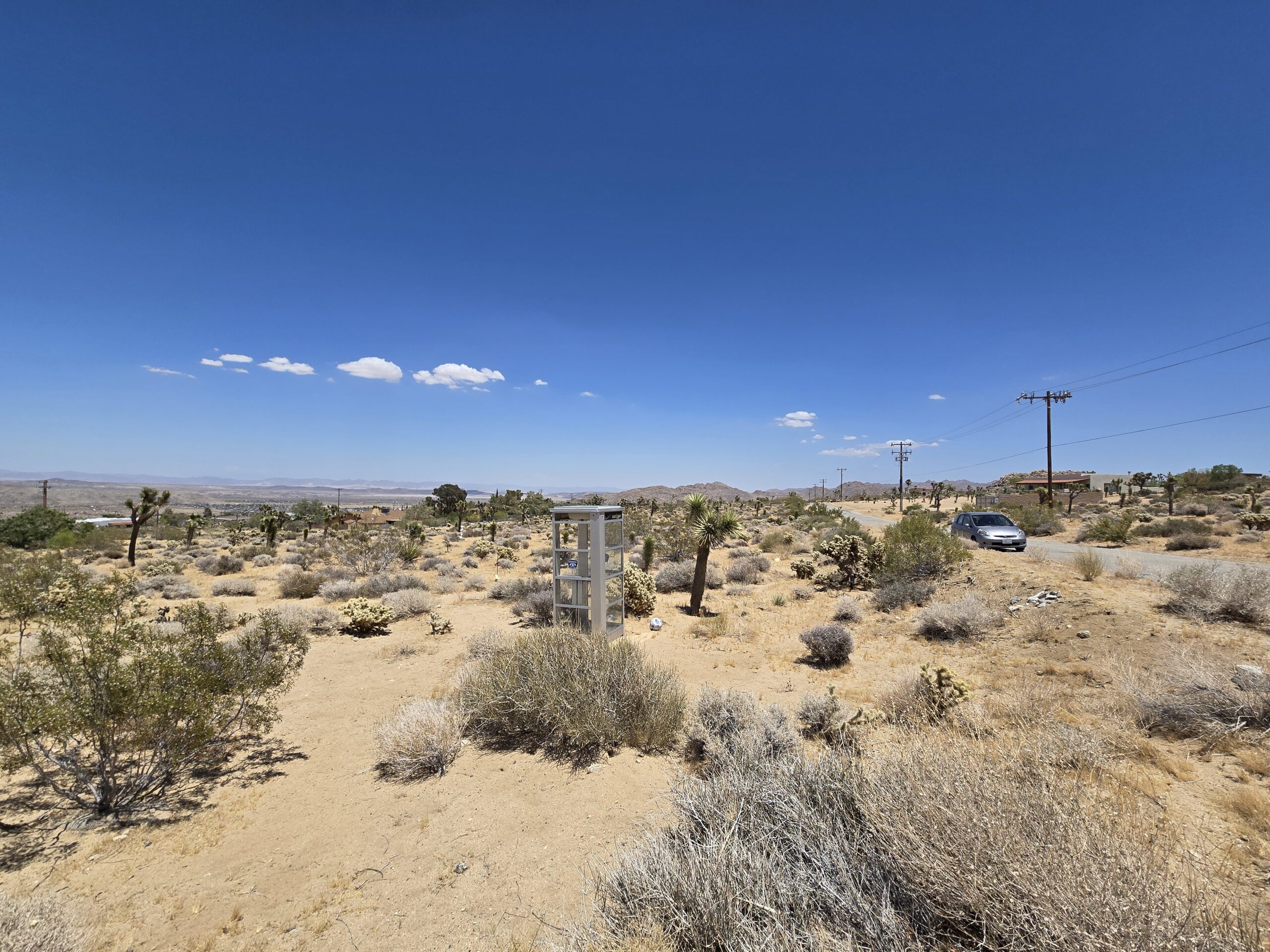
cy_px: 476
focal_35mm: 13
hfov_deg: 106.2
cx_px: 635
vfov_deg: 89.9
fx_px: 477
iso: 50
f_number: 2.2
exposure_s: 1/3999
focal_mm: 2.2
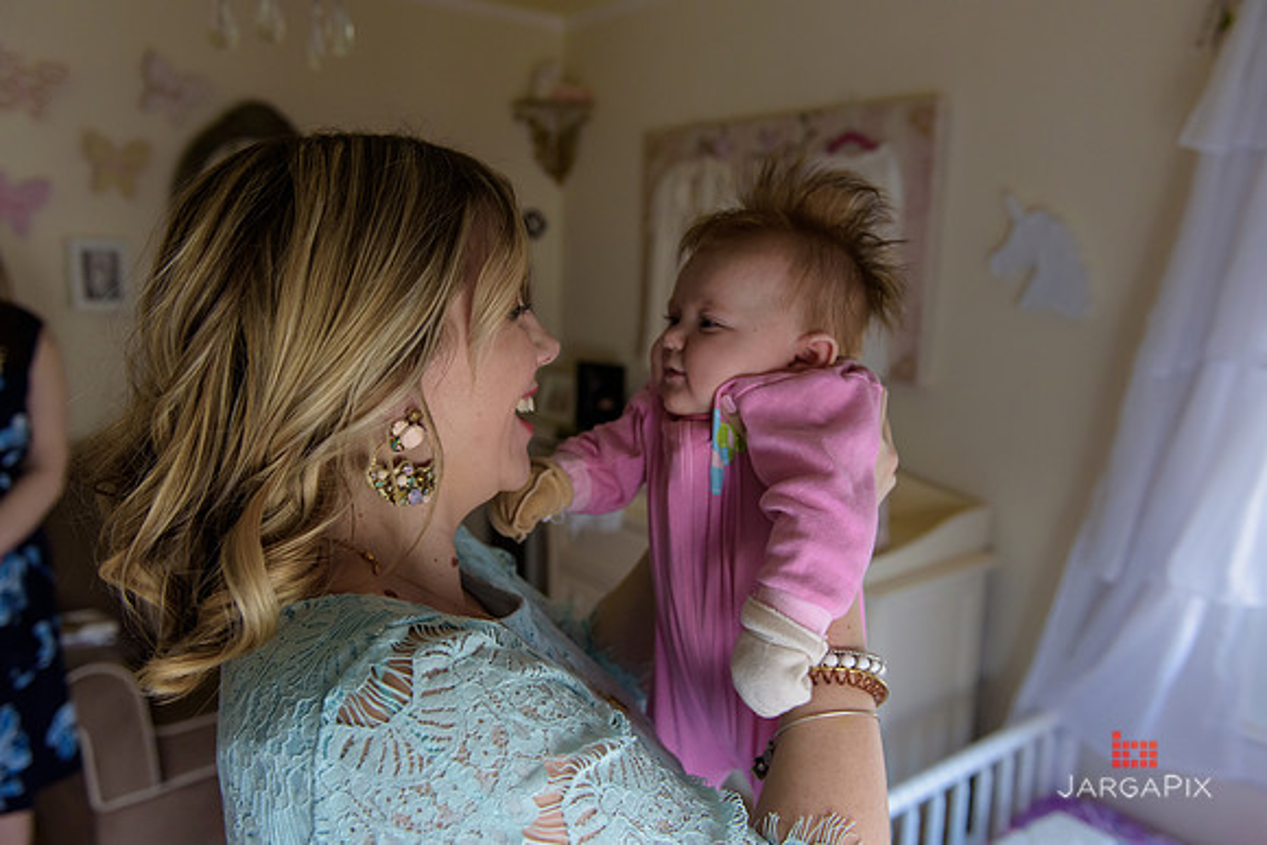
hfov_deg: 65.5
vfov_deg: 46.4
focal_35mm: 28
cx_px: 634
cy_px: 422
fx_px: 986
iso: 1600
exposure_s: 1/200
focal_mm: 28
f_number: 3.2
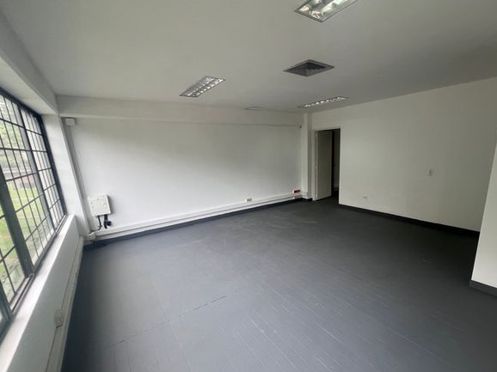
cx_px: 279
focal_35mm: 15
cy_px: 207
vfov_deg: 81.4
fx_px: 215
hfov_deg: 97.7
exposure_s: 1/99
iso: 50
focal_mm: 1.57
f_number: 1.8
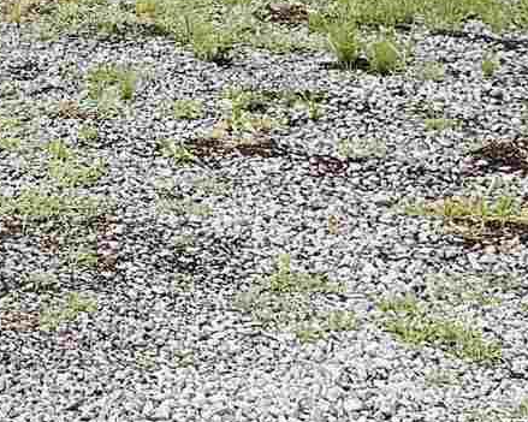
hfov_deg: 11.5
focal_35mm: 164
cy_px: -497
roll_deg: +1.9
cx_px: -114
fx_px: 2562
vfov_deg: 8.8
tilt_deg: -6.5
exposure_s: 1/1385
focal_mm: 6.76
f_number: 1.78
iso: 80
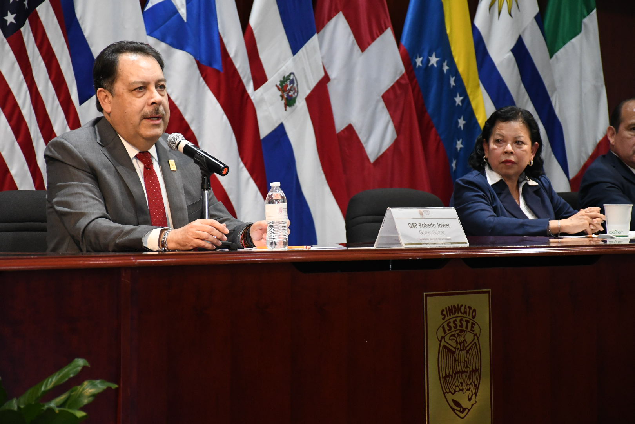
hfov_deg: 13.7
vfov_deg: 9.1
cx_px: 318
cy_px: 212
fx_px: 2646
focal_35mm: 150
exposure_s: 1/125
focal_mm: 100
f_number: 5.6
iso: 4000
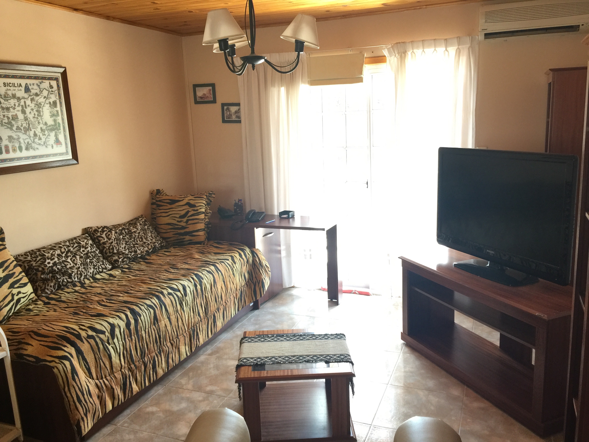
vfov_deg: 48.2
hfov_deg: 61.7
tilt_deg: -9.9
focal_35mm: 29
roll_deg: +1.3
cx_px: 294
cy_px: 221
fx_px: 493
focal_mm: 4.15
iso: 64
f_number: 2.2
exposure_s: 1/33
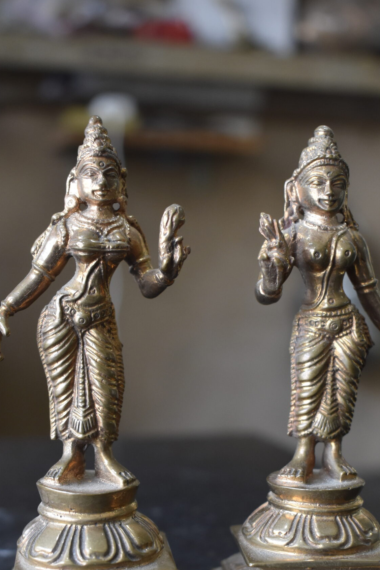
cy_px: 407
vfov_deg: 33.4
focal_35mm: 59
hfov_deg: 23.0
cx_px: 213
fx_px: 934
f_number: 4.5
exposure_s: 1/60
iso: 800
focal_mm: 26
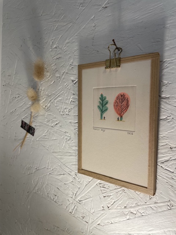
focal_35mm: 26
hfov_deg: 53.1
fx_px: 176
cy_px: 118
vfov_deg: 67.3
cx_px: 88
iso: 50
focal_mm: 4.2
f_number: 1.6
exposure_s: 1/100
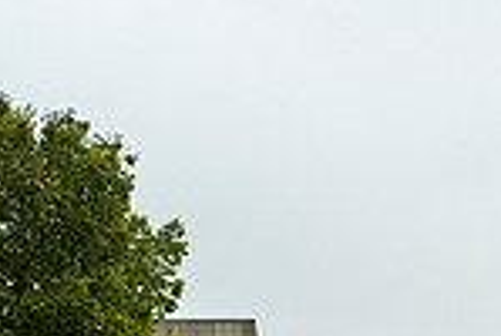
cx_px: 144
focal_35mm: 105
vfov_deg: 11.9
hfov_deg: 19.3
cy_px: 641
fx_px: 1464
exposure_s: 1/800
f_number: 4
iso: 1250
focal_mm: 26
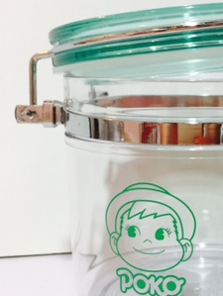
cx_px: 231
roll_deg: -0.4
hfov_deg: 22.6
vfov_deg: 31.1
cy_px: 124
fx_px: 531
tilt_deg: -4.4
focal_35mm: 62
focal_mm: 4.15
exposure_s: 1/33
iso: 100
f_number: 2.2
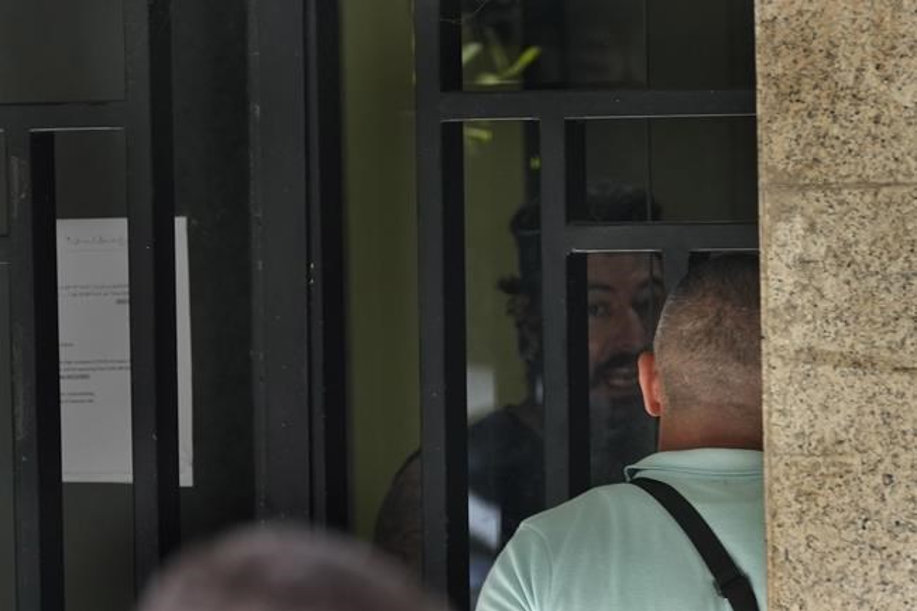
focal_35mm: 200
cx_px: 458
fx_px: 5093
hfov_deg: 10.3
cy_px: 306
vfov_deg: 6.9
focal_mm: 200
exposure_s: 1/100
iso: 500
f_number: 5
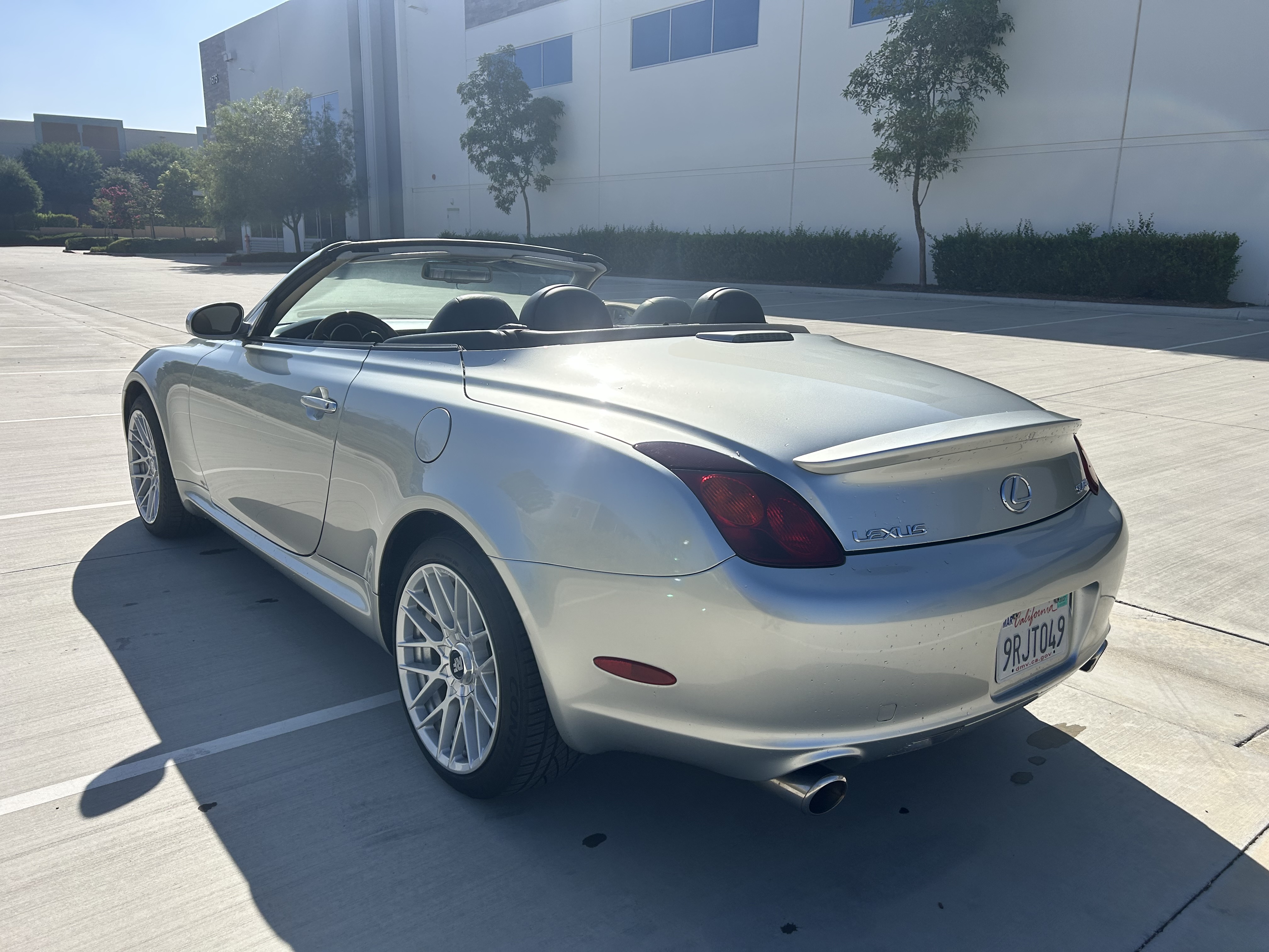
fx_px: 953
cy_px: 476
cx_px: 634
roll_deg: -0.3
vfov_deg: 53.1
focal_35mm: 26
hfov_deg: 67.3
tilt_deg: -13.5
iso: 50
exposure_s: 1/6211
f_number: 1.5
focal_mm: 5.7
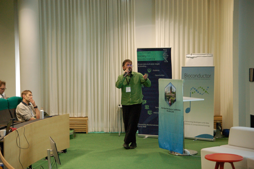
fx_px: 508
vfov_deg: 18.9
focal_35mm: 72
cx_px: 127
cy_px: 84
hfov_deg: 28.1
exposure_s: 1/125
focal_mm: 48
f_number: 3.2
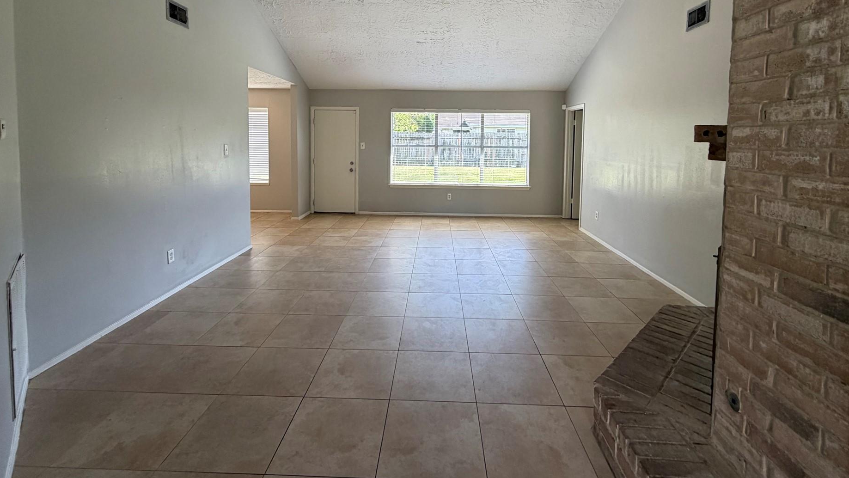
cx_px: 427
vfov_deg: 62.1
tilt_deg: -3.2
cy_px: 153
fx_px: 383
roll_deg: -0.2
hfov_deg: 95.9
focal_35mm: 17
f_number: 2.2
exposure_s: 1/121
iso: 160
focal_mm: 2.22
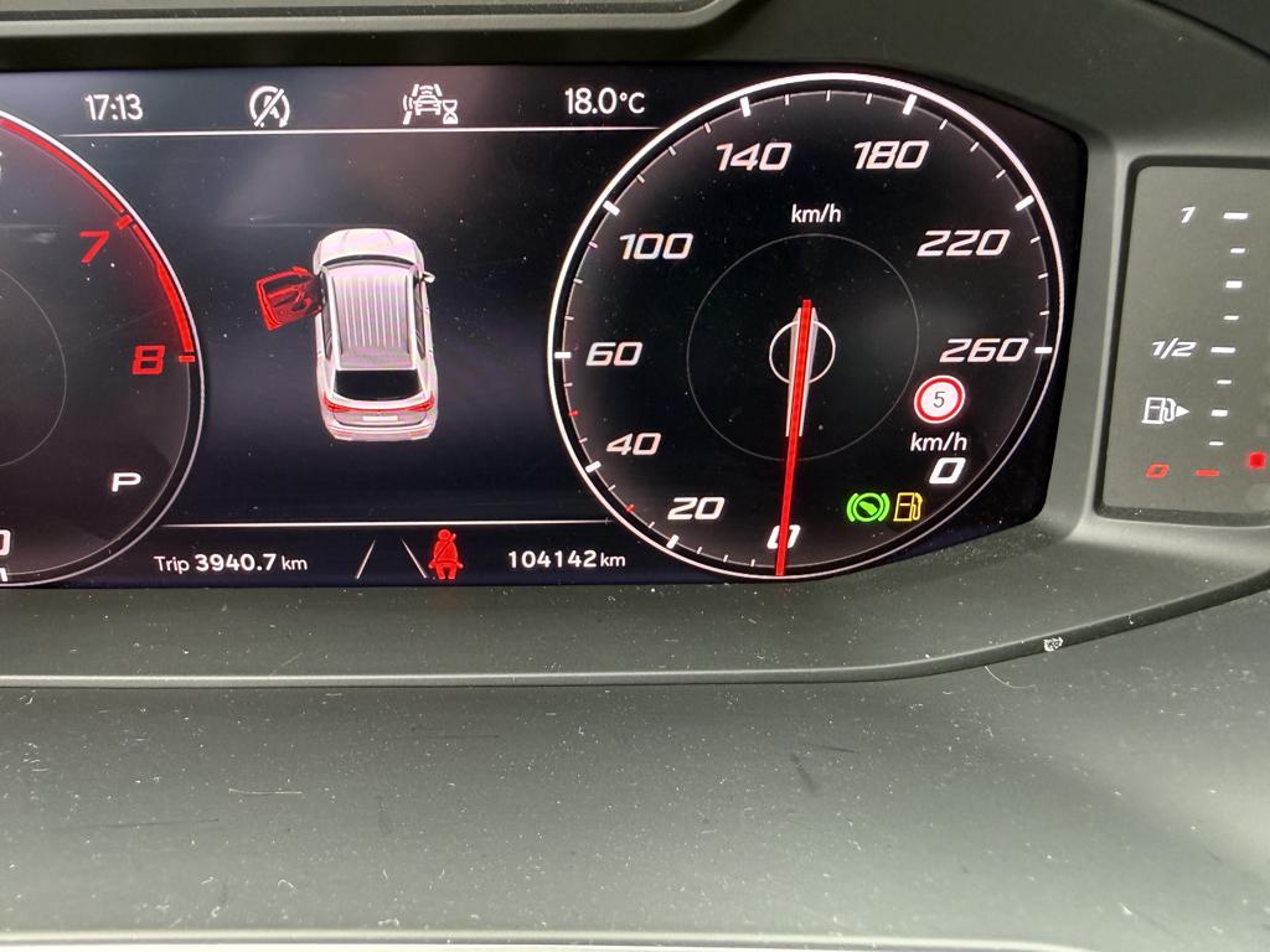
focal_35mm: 25
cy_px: 476
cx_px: 635
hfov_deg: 69.4
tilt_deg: -33.1
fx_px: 917
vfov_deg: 54.9
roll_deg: +0.7
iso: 320
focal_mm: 2.22
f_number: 2.2
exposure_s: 1/66
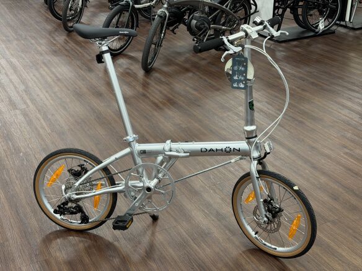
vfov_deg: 30.3
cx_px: 181
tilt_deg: -25.7
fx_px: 502
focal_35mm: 48
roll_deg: +0.1
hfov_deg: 39.7
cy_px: 136
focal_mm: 6.76
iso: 100
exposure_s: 1/50
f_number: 1.78
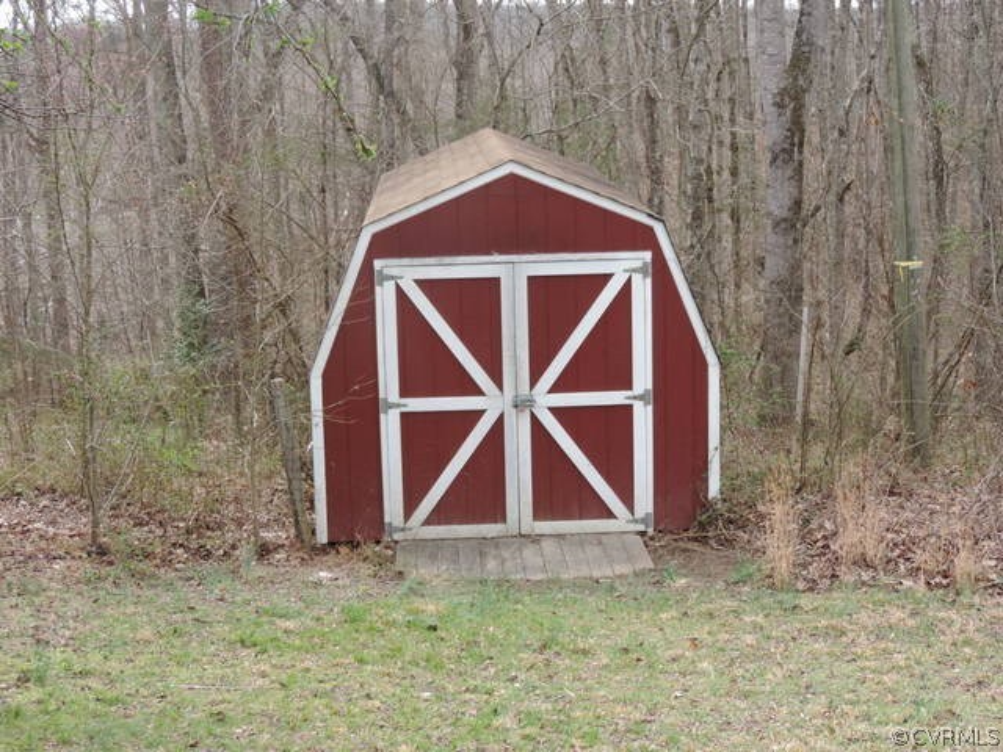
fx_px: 1739
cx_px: 502
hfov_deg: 32.2
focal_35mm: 60
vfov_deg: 24.4
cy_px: 376
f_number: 3.7
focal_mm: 10.7
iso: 80
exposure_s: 1/200
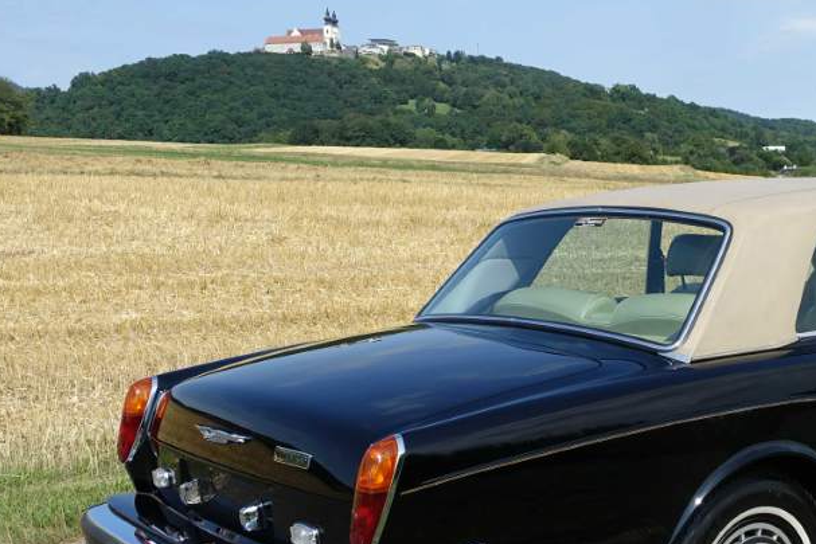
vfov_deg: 24.6
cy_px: 290
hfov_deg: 34.9
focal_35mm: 55
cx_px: 672
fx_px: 1247
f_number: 4
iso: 125
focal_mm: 10.7
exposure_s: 1/125
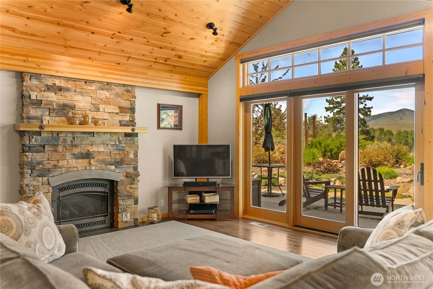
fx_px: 341
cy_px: 144
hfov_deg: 64.9
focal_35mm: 28
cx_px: 216
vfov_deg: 46.0
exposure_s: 1/15
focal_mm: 28.3
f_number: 3.2
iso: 400
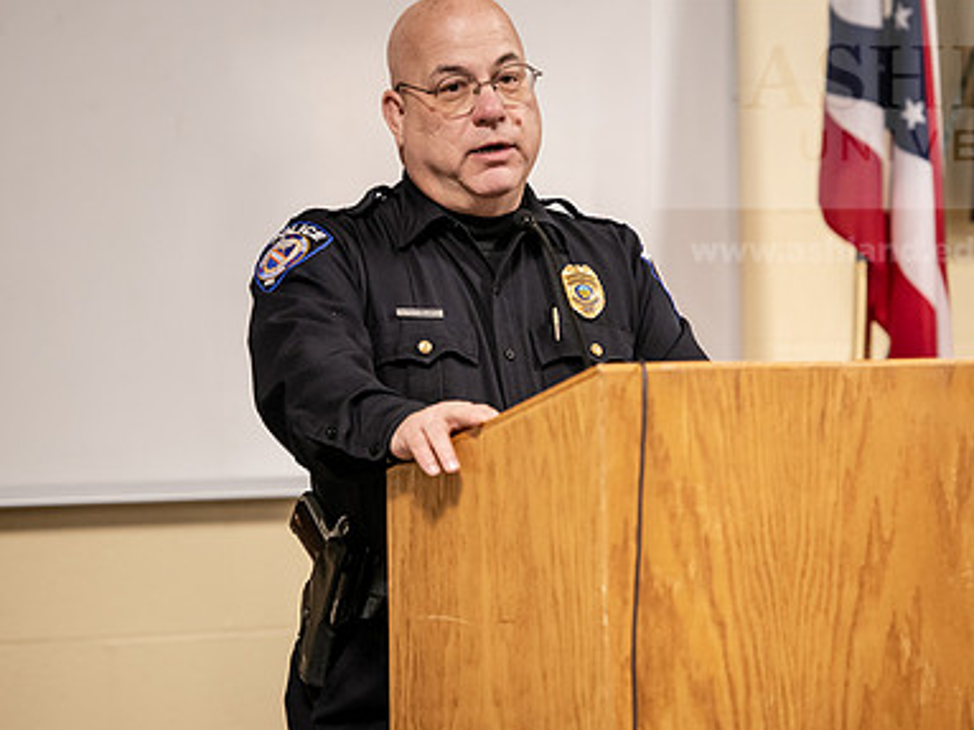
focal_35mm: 233
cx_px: 575
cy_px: 304
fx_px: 6554
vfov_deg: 6.4
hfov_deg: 8.5
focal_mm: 160
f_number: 2.8
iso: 2000
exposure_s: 1/200
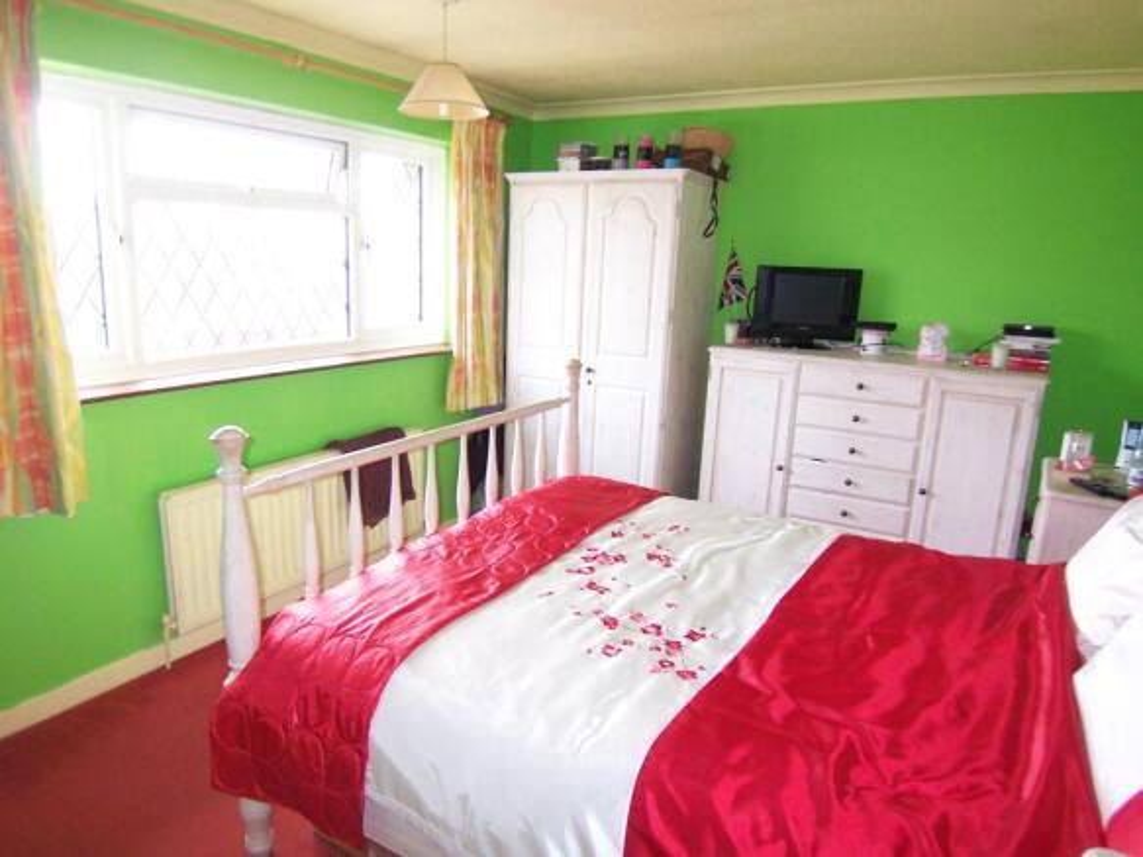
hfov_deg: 73.9
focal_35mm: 23
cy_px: 428
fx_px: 759
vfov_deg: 58.9
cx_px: 572
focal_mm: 3.8
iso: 160
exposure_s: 1/30
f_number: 2.8
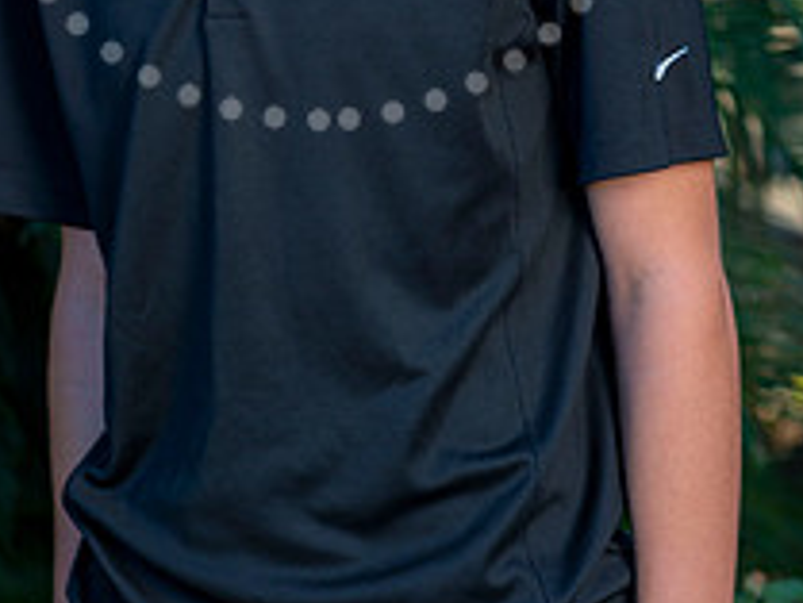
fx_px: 4085
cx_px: 321
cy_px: -234
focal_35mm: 176
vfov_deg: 8.3
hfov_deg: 11.2
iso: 200
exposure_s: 1/200
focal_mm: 85
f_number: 4
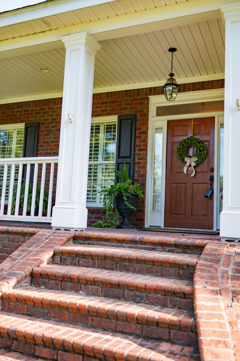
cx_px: 120
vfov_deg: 54.5
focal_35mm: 35
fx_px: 351
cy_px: 180
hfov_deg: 37.8
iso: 160
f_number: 2
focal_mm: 35
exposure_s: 1/500
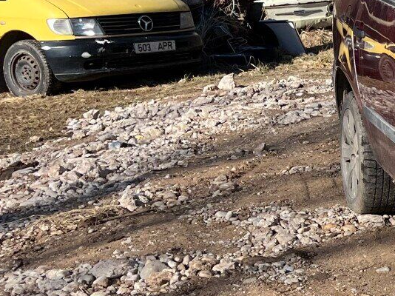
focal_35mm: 95
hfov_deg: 17.2
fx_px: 1084
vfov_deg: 15.5
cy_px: 179
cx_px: 691
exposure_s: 1/2899
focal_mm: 5.1
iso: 50
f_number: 1.6
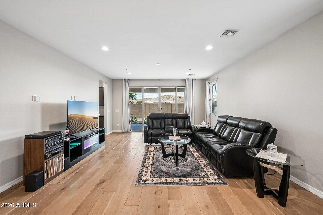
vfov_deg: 79.2
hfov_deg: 102.3
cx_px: 162
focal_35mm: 14
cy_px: 108
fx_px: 130
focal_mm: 14.5
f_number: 8
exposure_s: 1/80
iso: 640
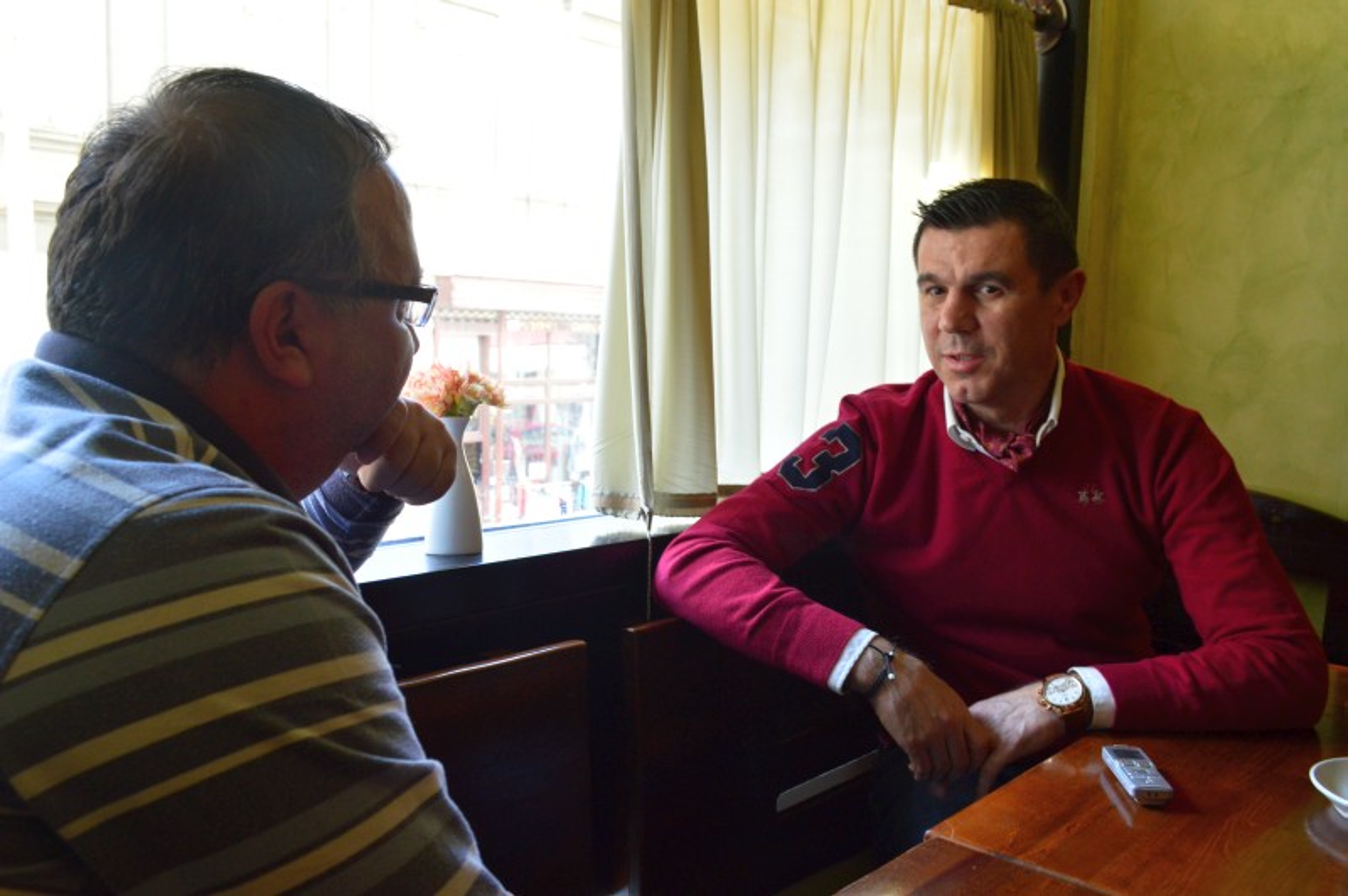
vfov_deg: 43.5
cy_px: 448
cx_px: 674
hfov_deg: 62.0
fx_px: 1122
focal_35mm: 30
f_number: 8
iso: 800
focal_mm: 20
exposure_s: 1/30
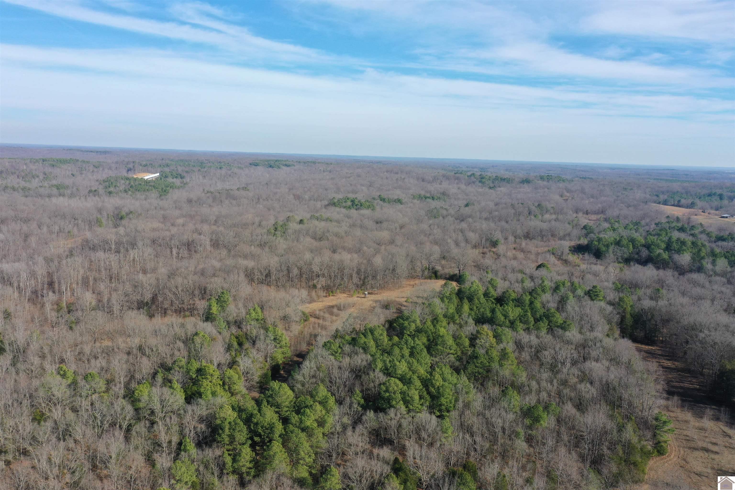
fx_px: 572
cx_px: 368
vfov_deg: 46.4
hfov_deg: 65.5
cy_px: 245
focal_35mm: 28
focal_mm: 10.26
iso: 100
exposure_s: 1/200
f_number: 8
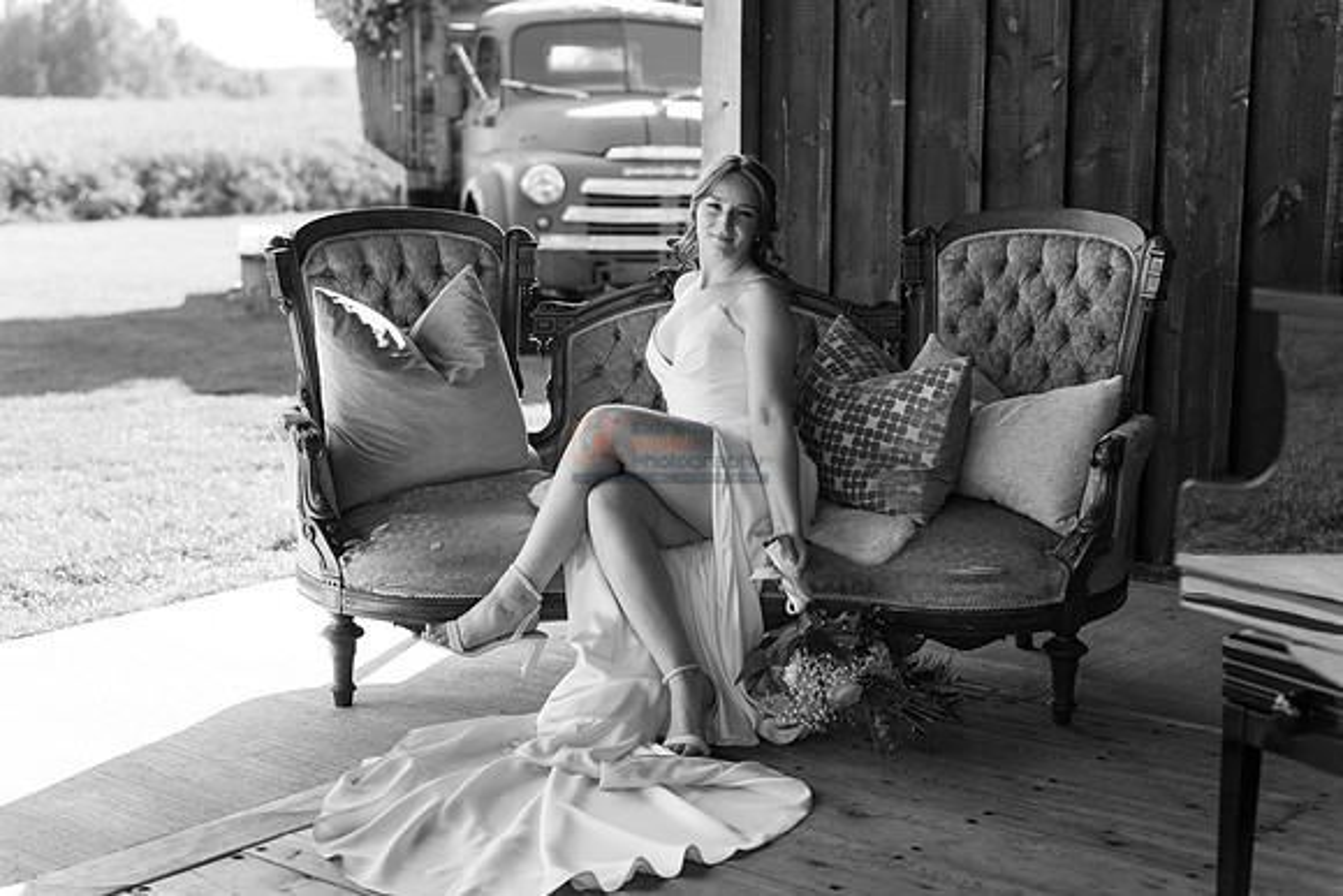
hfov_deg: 38.2
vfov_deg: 26.0
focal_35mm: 52
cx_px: 672
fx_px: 1940
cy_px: 448
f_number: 2.5
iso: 400
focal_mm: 52
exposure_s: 1/1000
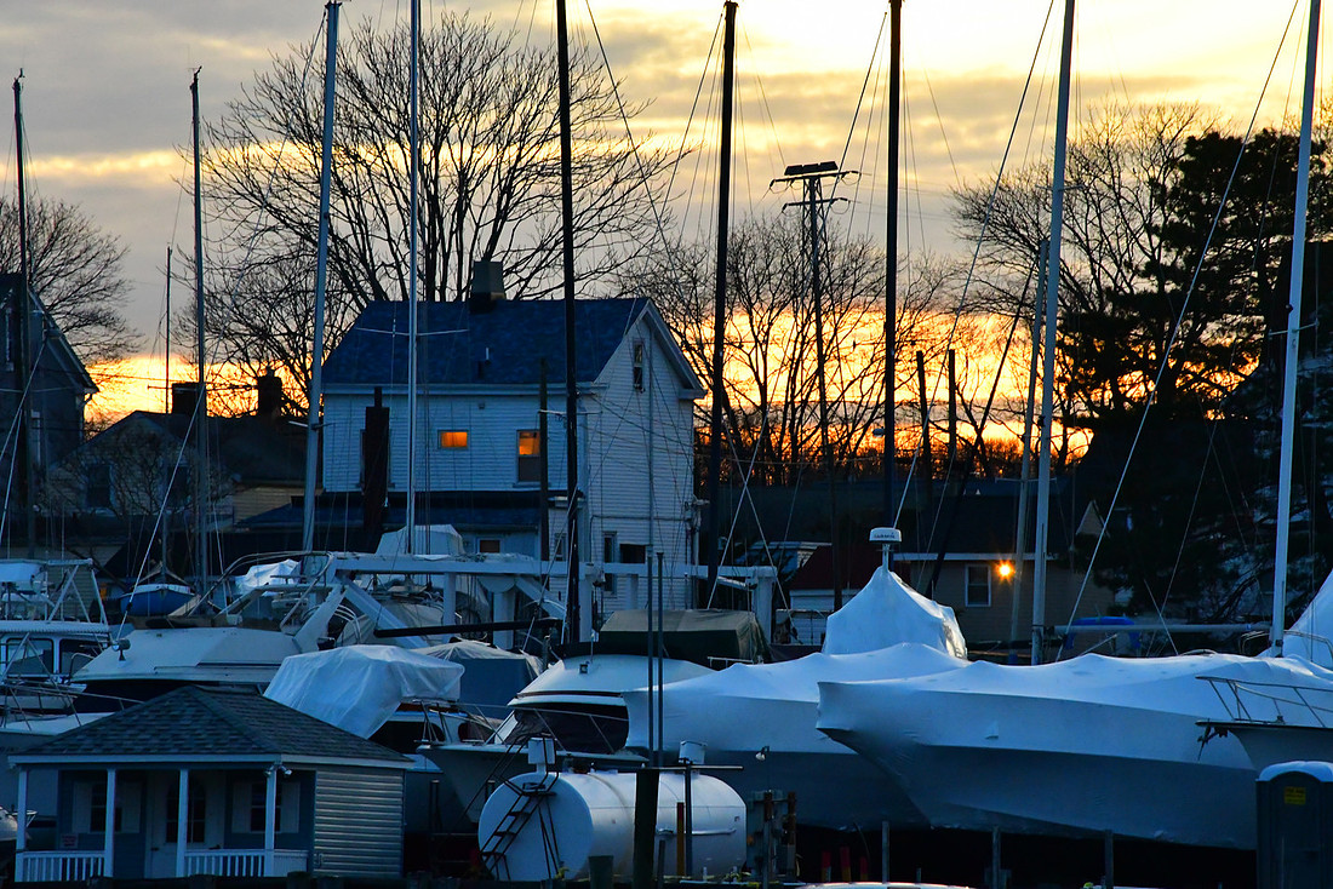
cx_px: 666
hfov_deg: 6.2
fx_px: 12222
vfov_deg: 4.2
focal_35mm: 330
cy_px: 444
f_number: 13
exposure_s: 1/60
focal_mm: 220
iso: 6400
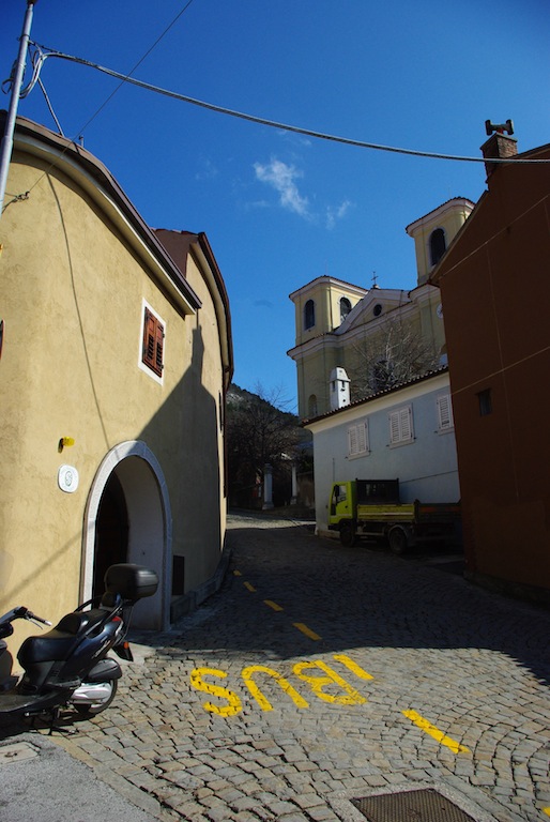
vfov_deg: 67.3
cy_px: 411
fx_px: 617
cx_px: 275
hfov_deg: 48.0
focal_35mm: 27
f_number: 11
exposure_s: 1/500
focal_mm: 18
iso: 400
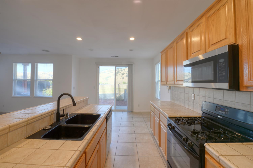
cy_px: 84
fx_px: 98
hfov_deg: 104.3
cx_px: 126
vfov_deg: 81.2
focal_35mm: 14
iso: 400
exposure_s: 1/25
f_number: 10
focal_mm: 14
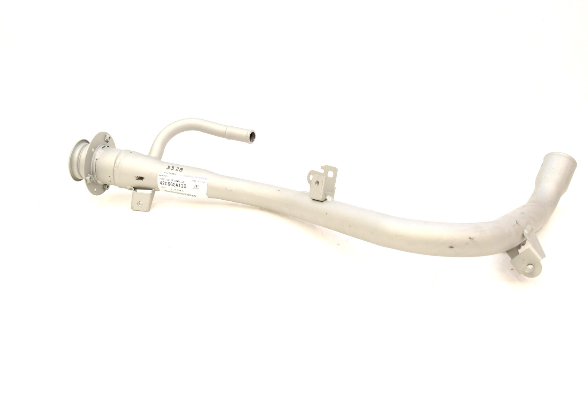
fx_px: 490
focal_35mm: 30
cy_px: 196
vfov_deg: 43.7
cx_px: 294
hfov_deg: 61.9
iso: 400
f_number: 5.6
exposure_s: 1/125
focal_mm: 20
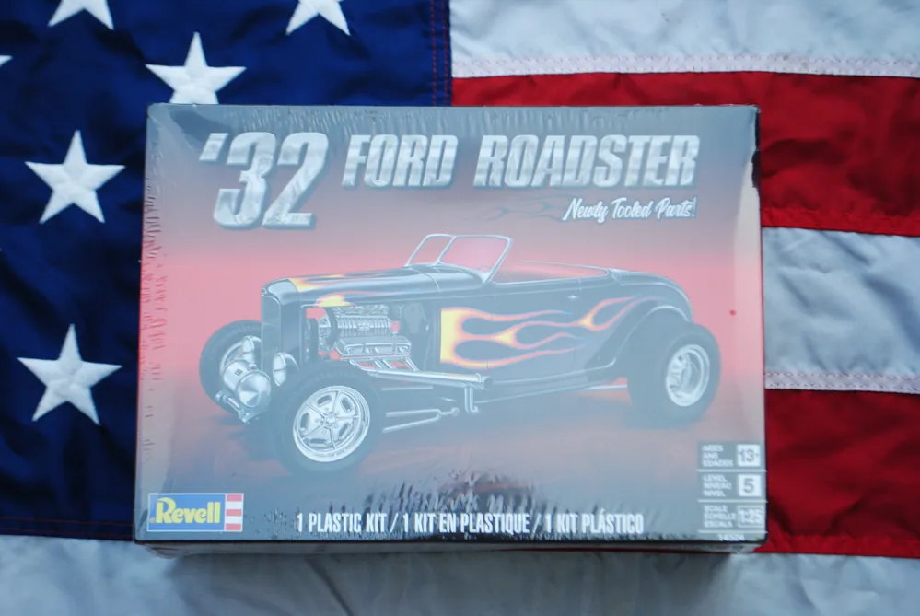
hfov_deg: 24.6
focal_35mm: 82
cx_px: 460
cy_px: 308
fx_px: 2111
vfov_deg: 16.6
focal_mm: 55
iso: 200
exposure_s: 1/60
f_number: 6.3
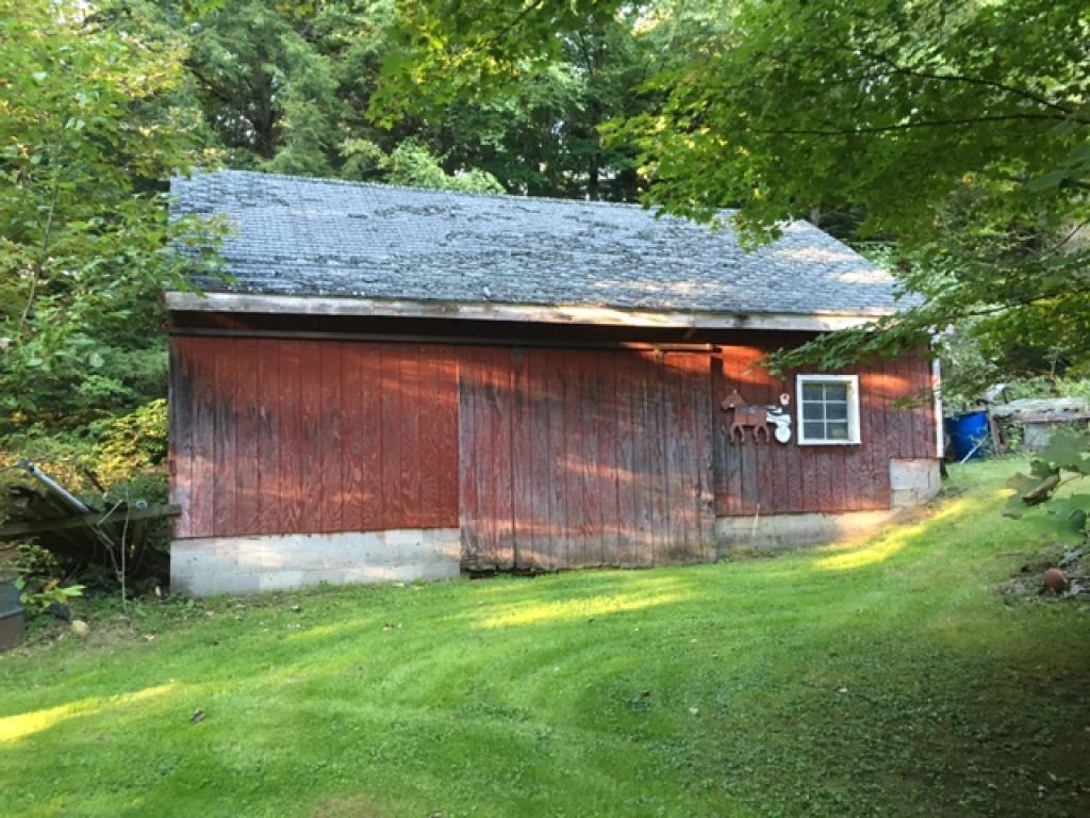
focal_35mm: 29
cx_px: 545
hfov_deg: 61.7
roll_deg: +0.7
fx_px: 913
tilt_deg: +3.7
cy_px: 409
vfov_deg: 48.2
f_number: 2.2
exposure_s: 1/30
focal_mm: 4.15
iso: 125
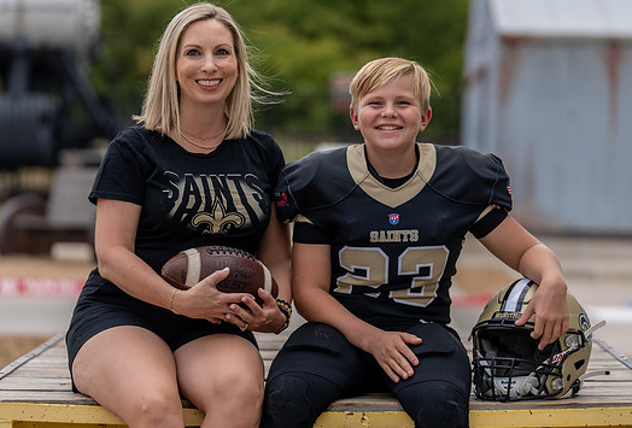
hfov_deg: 14.5
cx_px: 319
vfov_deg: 9.8
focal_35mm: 141
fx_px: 2488
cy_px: 189
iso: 250
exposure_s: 1/320
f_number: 2.8
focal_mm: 117
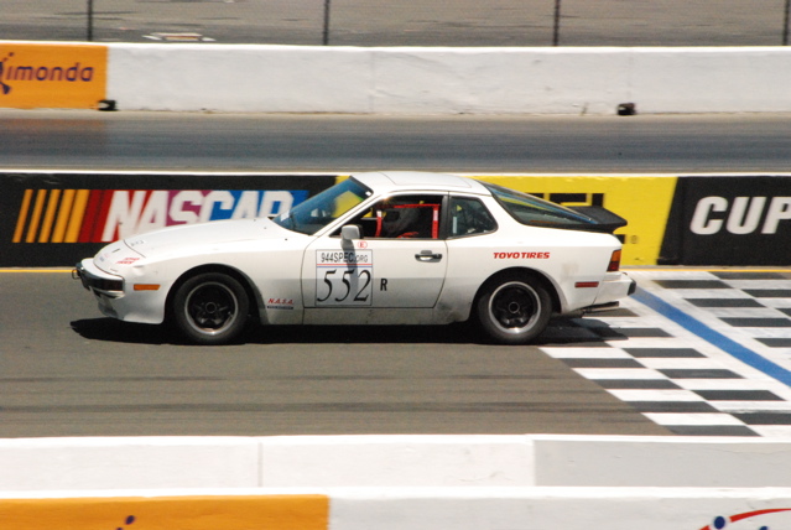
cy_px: 265
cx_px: 396
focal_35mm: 300
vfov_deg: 4.6
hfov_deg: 6.9
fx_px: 6601
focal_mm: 200
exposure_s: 1/800
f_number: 29
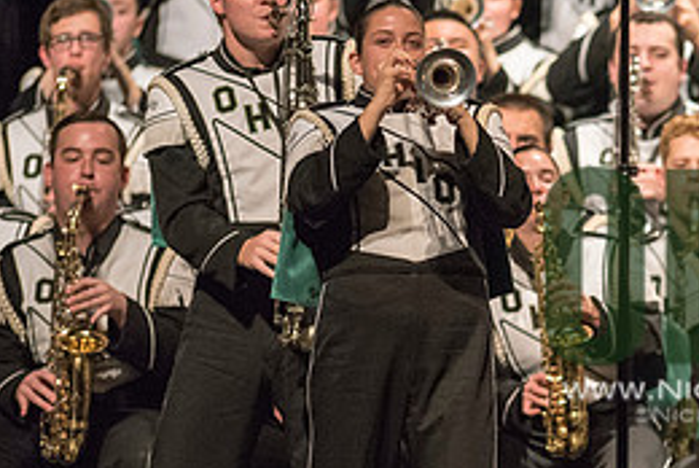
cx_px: 747
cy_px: 295
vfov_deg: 2.1
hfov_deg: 3.1
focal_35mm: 668
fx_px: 12985
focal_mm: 300
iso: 4000
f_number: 2.8
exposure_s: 1/500
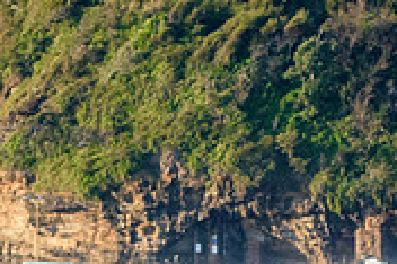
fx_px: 8593
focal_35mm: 780
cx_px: 36
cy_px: 333
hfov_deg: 2.6
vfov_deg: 1.8
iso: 900
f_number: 5.6
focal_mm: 155
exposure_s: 1/2000
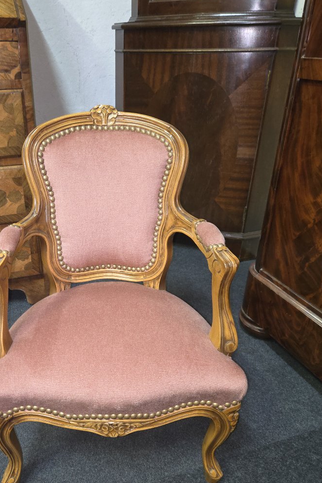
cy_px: 281
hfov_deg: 44.3
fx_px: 389
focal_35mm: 29
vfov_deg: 63.3
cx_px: 108
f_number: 1.8
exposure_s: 1/12
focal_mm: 5.4
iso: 320
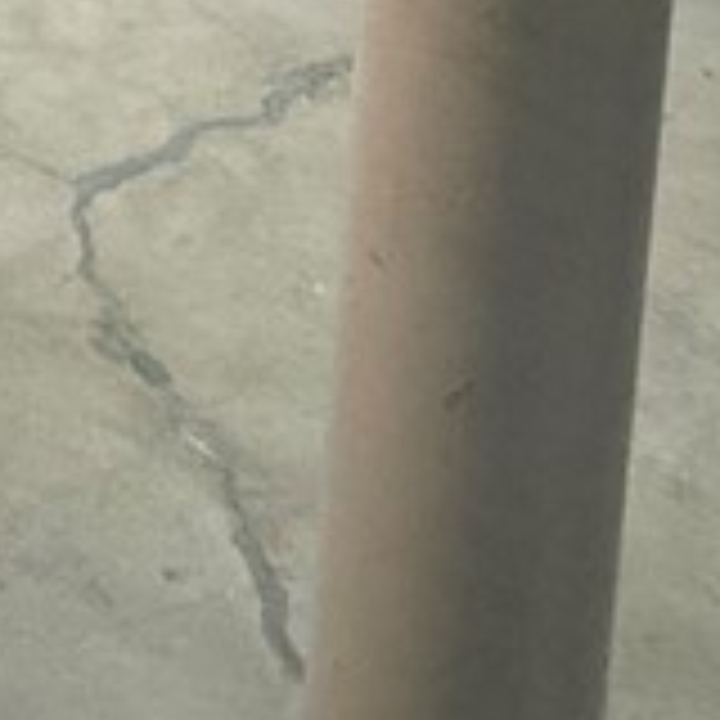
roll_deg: -1.6
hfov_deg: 18.0
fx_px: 1859
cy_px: -720
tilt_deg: -5.0
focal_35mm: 79
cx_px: -531
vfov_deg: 16.6
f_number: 2.2
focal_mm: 2.22
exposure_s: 1/120
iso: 250
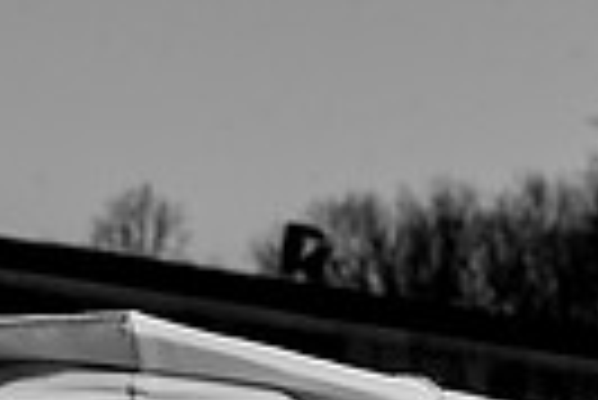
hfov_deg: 8.1
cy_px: 998
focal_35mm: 253
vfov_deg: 5.3
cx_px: 153
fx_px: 4207
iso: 125
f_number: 14
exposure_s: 1/200
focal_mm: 50
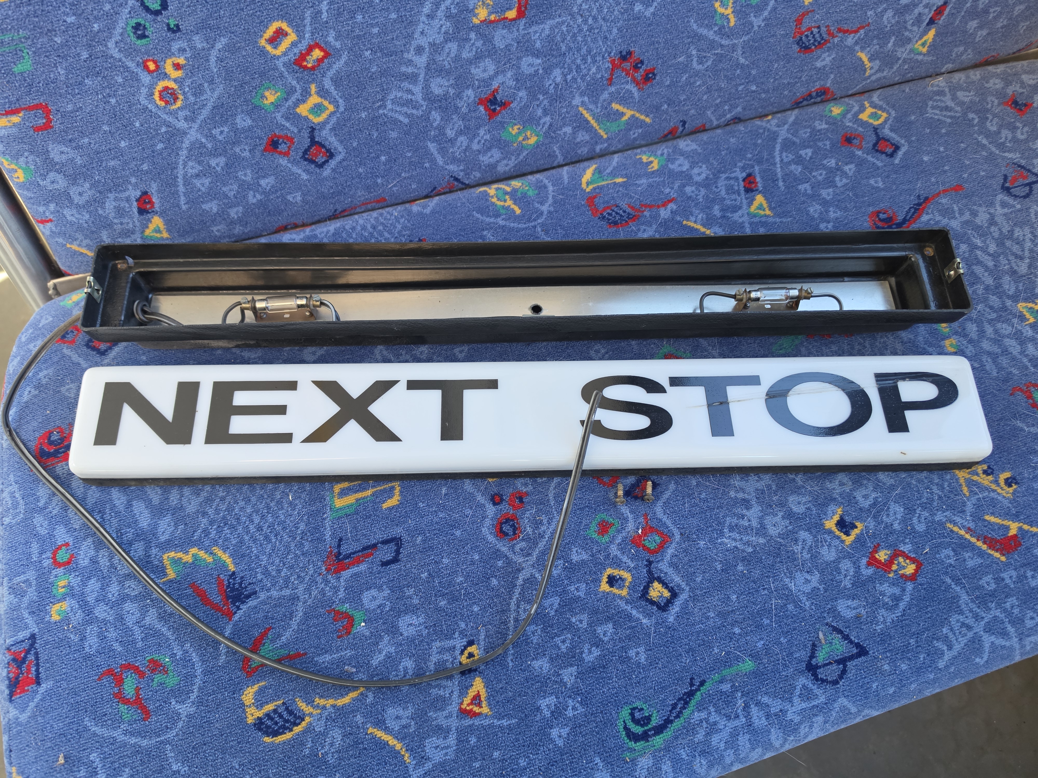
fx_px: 690
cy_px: 389
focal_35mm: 23
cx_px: 519
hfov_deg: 73.9
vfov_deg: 58.9
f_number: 1.4
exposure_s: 1/100
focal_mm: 6.5
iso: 250
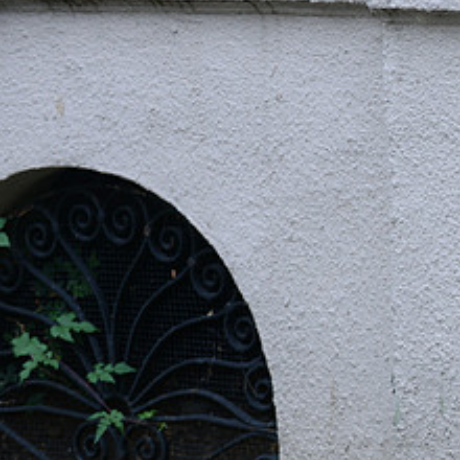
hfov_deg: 9.0
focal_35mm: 193
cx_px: 539
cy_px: 392
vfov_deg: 9.0
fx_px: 2902
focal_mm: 86
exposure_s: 1/125
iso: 800
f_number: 5.6
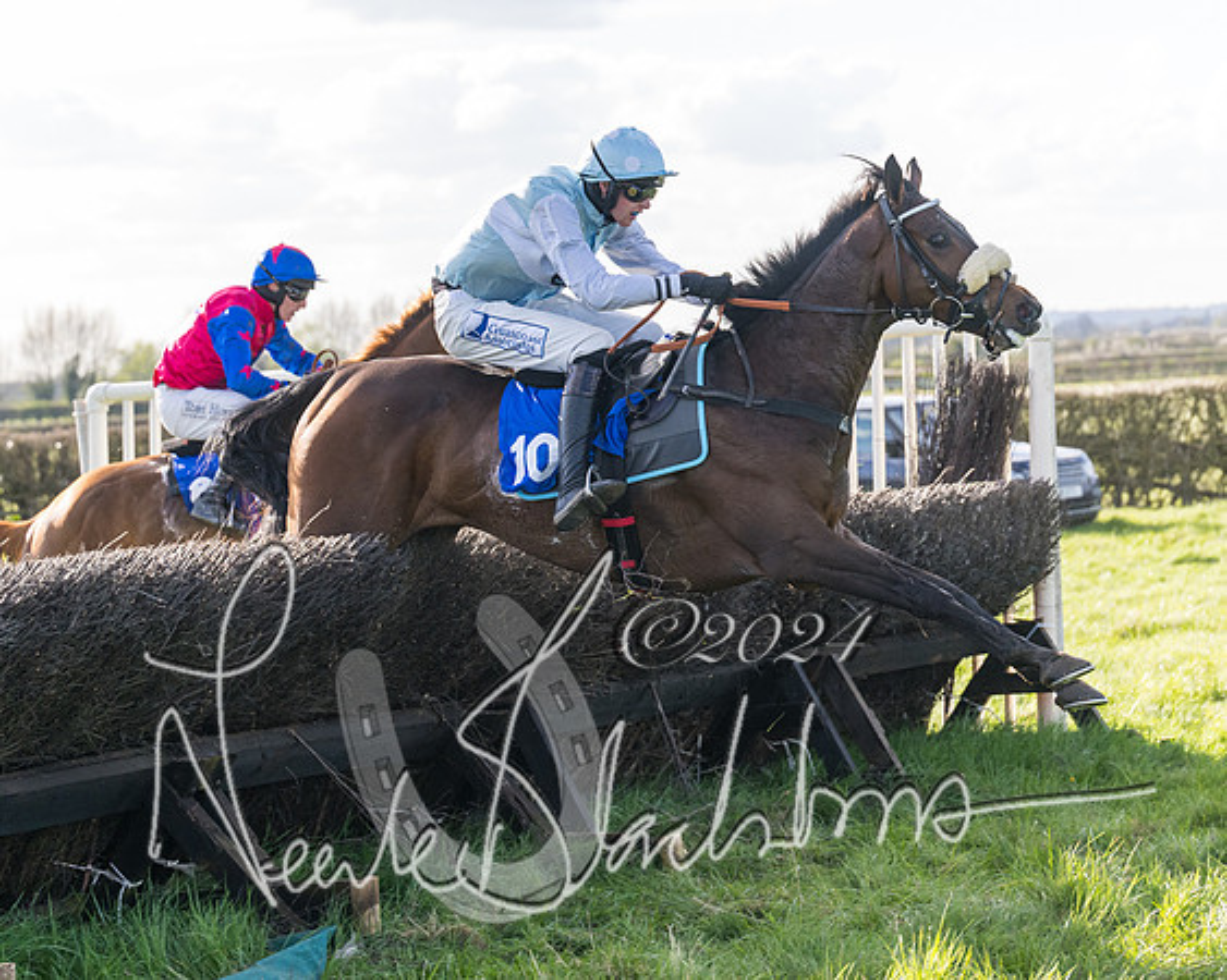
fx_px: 4436
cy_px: 473
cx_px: 537
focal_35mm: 122
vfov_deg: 12.6
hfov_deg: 15.7
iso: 400
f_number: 4
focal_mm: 78
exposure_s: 1/1600
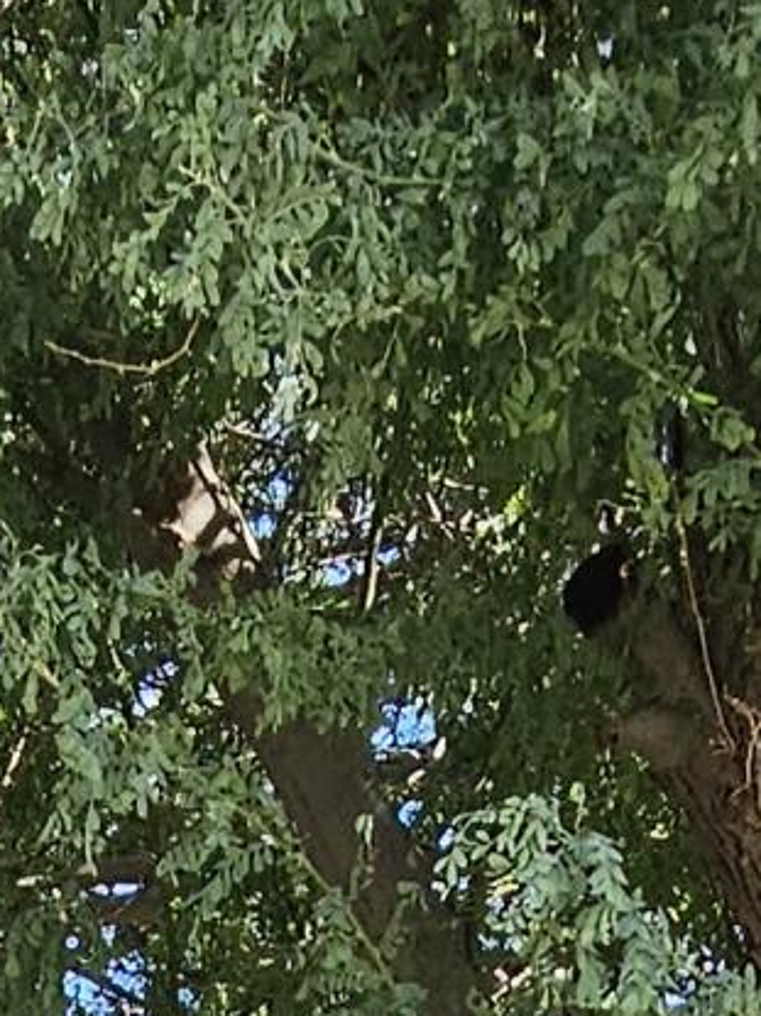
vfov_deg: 13.7
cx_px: 152
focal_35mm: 94
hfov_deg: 15.6
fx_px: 2757
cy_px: 2549
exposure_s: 1/270
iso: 50
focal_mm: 2.2
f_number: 2.2
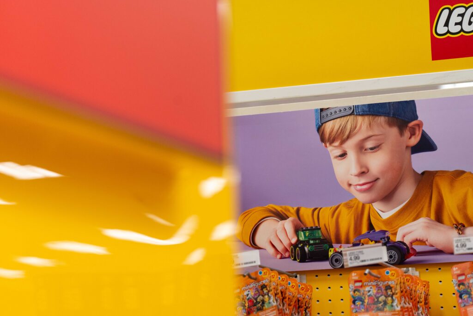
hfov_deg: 14.9
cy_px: 158
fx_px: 1813
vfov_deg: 9.9
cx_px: 236
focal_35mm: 138
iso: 800
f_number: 4
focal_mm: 138
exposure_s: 1/125
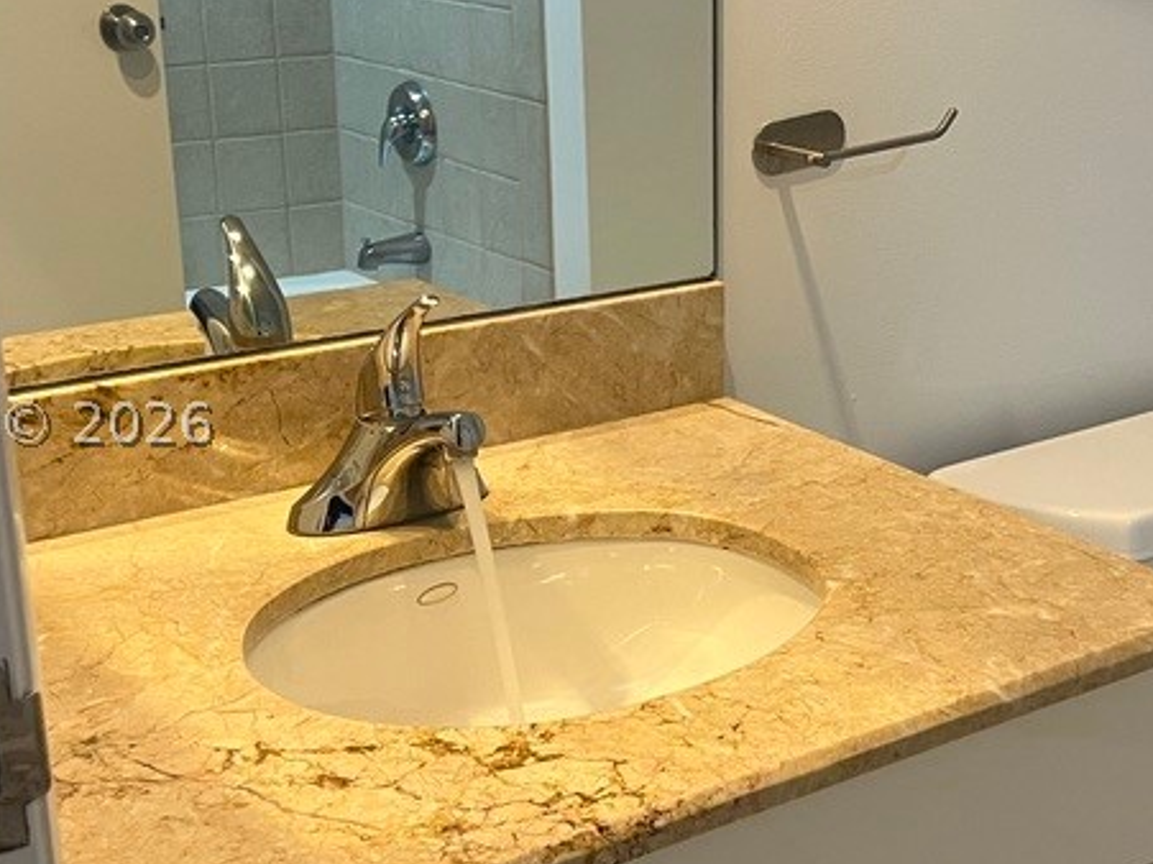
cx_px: 713
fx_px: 1965
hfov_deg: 32.6
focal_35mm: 59
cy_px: 422
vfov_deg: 24.8
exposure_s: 1/60
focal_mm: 5.7
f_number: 1.5
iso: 125
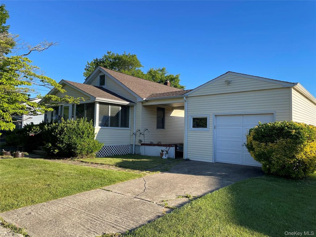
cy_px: 118
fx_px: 237
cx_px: 158
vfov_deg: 53.1
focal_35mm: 26
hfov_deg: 67.3
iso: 32
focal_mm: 4.2
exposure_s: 1/1642
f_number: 1.6
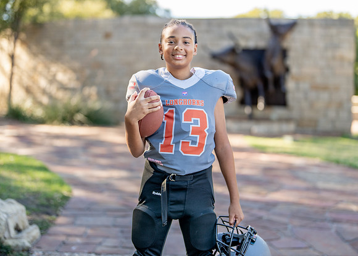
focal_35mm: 60
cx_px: 192
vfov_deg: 23.6
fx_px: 610
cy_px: 109
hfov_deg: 32.7
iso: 100
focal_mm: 50
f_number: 1.2
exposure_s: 1/800
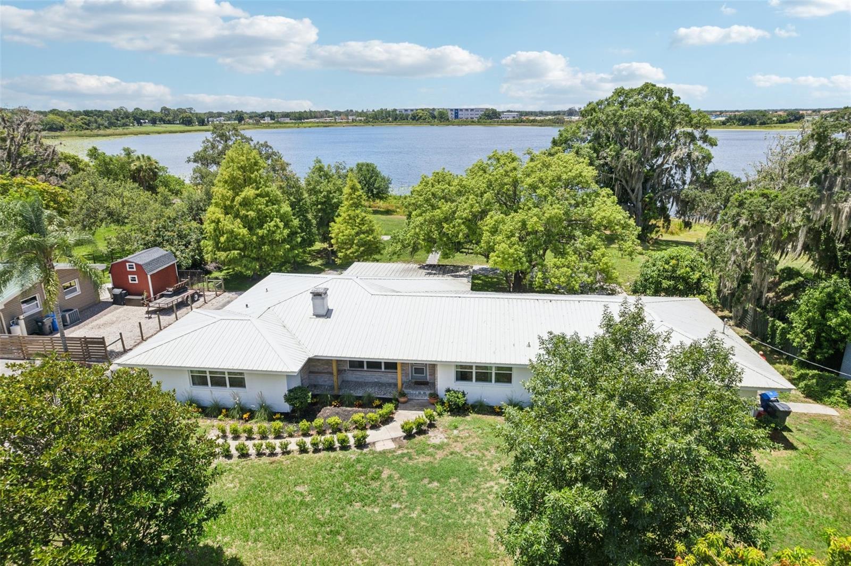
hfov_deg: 78.6
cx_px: 426
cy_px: 283
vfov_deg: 57.2
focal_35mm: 22
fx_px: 520
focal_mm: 8.4
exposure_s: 1/2500
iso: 100
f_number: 2.8
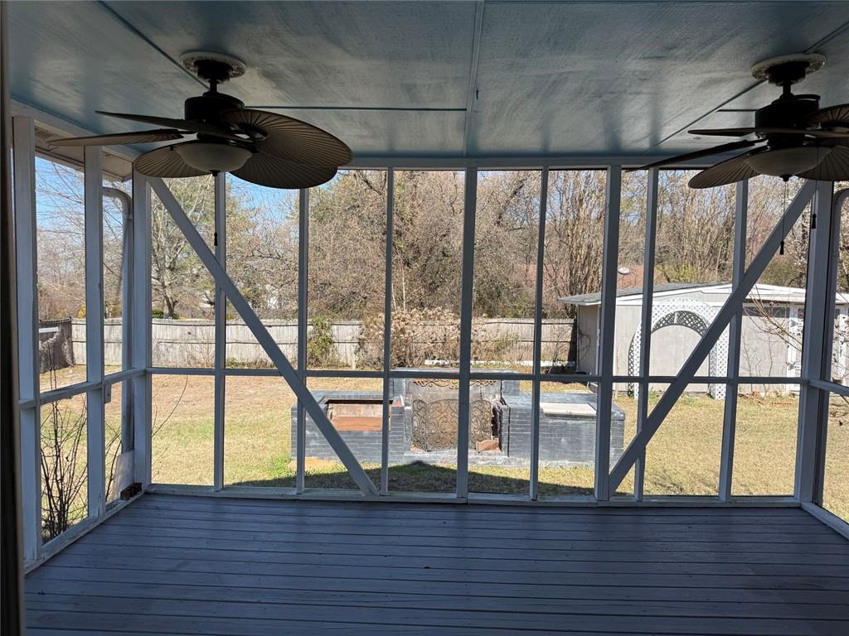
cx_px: 424
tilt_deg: -3.0
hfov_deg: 71.6
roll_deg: -0.8
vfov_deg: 56.8
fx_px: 589
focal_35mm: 24
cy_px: 318
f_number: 1.78
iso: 80
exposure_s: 1/1385
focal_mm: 6.76
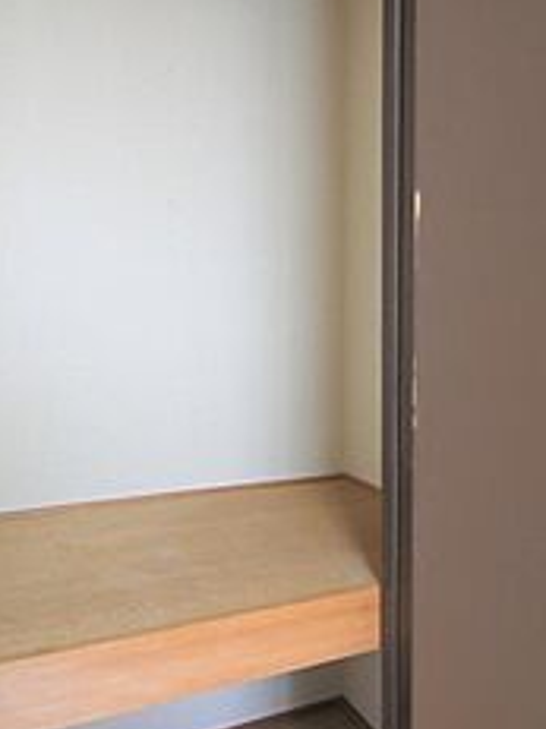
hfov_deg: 46.7
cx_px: 292
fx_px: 632
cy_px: 300
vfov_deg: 59.6
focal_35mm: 30
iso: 400
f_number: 3.5
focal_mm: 10
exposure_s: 1/30
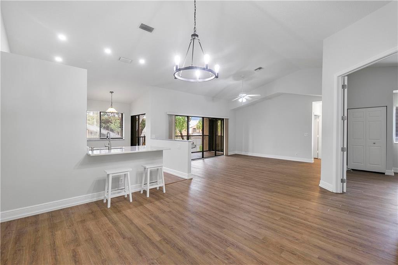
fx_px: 166
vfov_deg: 77.2
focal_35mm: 15
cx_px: 199
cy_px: 132
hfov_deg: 100.4
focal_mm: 10
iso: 250
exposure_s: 1/50
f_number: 8
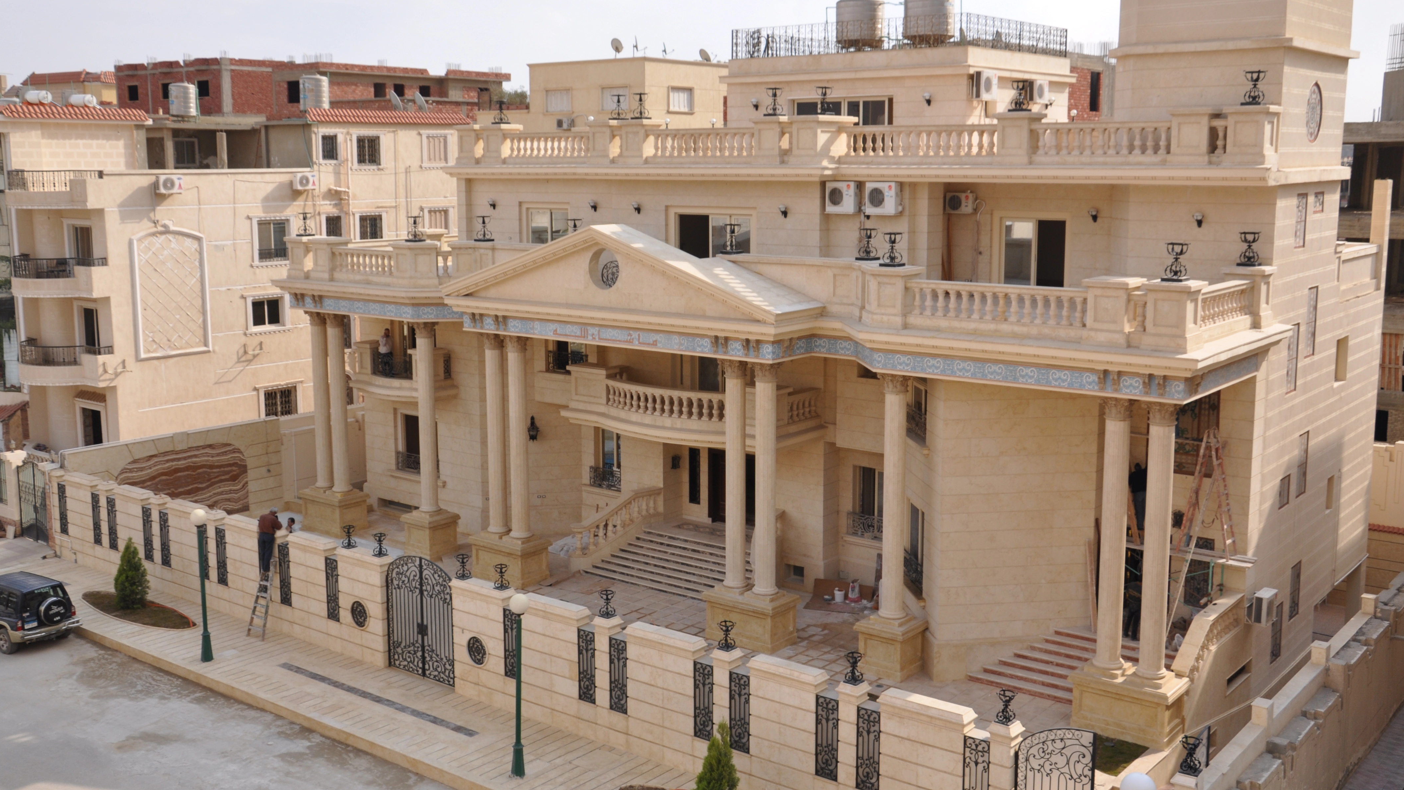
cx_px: 704
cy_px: 350
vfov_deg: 31.2
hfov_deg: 52.8
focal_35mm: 38
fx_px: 1415
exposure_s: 1/320
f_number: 9
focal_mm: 24
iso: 200
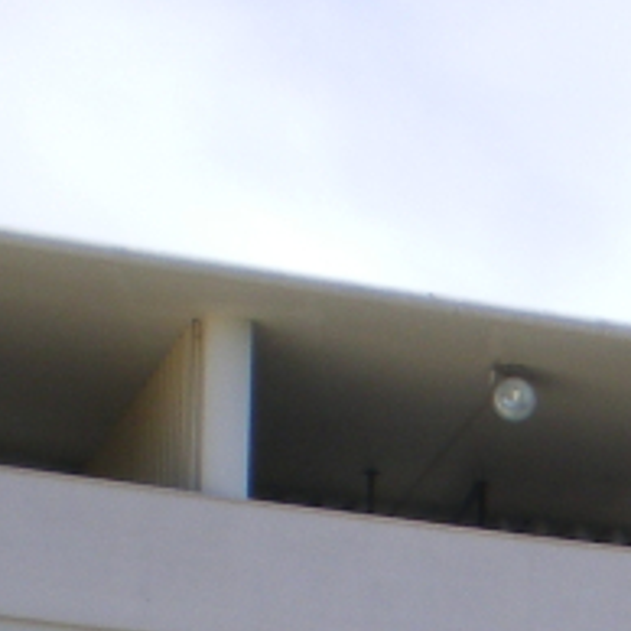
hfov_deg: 8.4
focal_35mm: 200
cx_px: 1138
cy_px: 1083
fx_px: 4125
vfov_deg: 8.5
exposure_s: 1/200
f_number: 4.9
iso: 64
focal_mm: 7.4
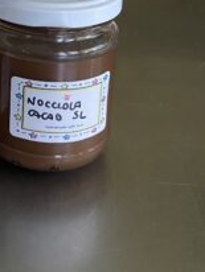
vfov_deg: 28.4
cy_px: -15
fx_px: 496
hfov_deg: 22.2
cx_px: -15
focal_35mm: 63
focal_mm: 4.25
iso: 125
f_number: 1.8
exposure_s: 1/74
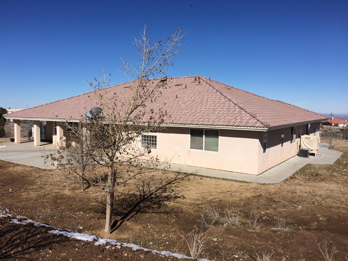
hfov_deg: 61.7
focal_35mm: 29
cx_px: 174
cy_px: 130
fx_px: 292
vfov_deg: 48.2
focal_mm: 4.15
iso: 32
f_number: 2.2
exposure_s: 1/5128
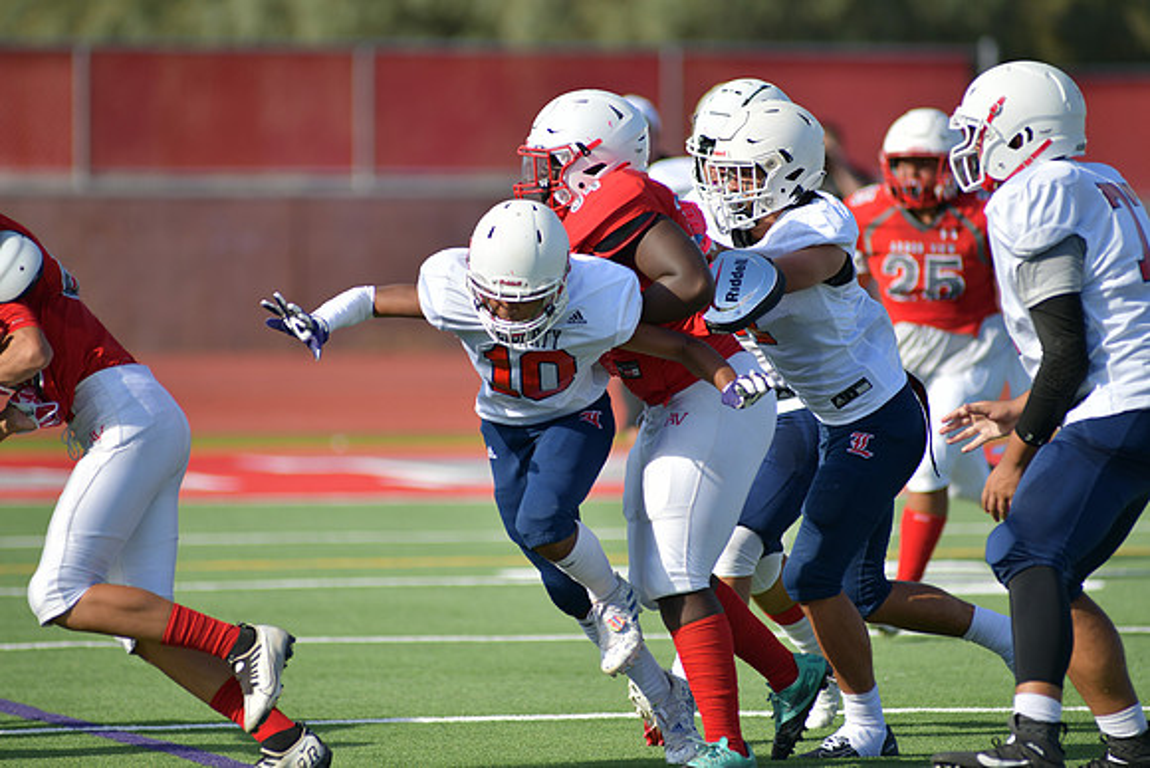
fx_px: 9585
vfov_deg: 4.6
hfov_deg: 6.9
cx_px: 575
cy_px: 384
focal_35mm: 300
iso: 125
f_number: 3.5
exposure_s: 1/2000
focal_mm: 300
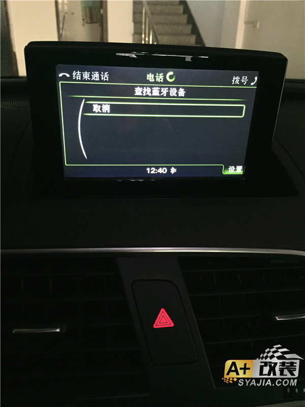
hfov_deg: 48.2
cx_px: 152
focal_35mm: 29
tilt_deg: -26.2
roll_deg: -1.1
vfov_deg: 61.7
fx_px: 341
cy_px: 204
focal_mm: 4.15
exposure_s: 1/20
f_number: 2.2
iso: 250
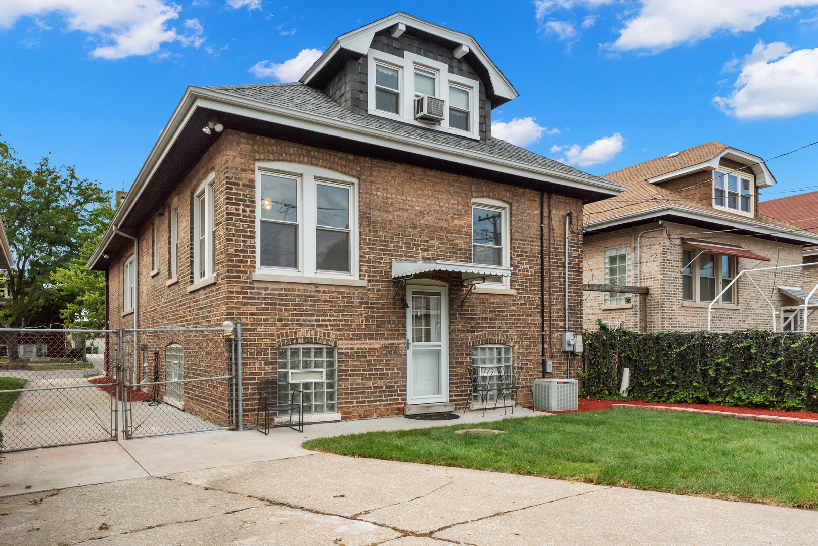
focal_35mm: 24
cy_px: 273
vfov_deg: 53.2
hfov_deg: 73.7
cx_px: 409
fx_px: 545
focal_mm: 24
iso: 400
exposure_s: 1/2000
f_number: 9
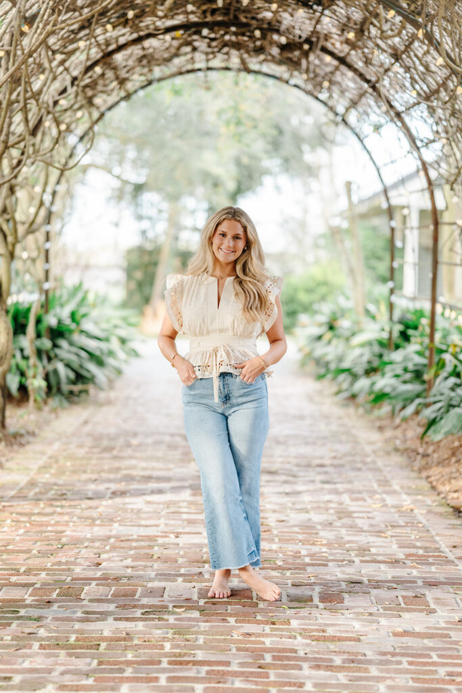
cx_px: 231
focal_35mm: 85
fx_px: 1636
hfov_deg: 16.1
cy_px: 346
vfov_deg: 23.9
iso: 200
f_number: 1.8
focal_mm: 85
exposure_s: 1/200
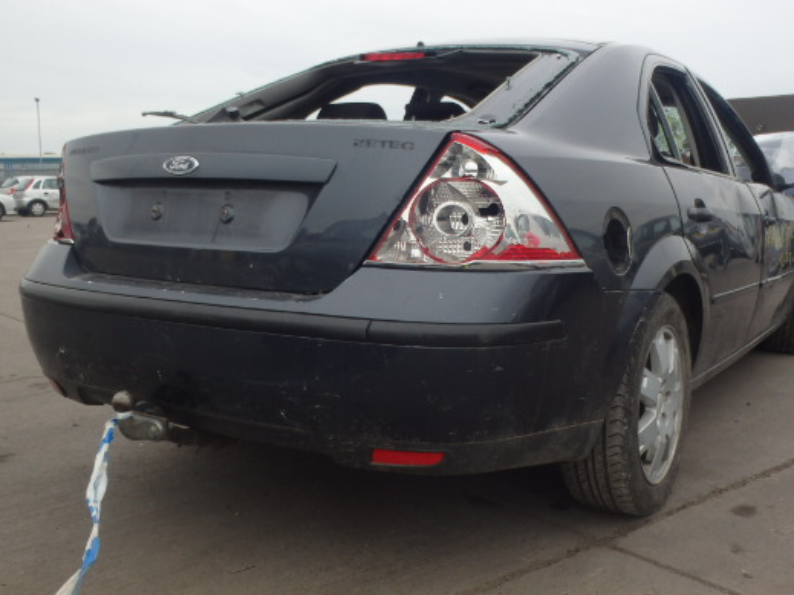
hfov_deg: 50.1
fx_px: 848
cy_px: 240
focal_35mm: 37
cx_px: 424
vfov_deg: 38.5
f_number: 4.1
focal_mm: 5.4
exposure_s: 1/320
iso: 125
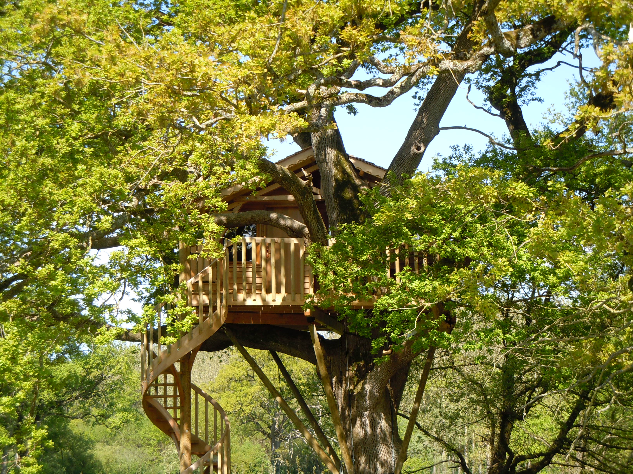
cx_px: 316
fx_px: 1627
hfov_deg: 22.0
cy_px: 237
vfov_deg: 16.6
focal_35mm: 89
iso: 100
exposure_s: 1/200
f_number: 4.4
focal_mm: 16
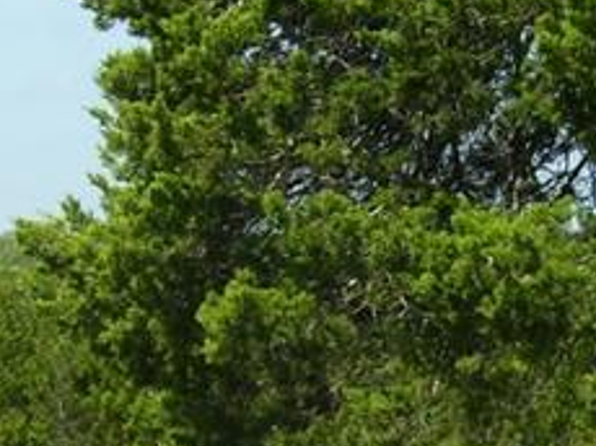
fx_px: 2838
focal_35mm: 165
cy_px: 423
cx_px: 285
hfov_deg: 12.0
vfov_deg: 8.9
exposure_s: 1/350
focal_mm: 6
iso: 80
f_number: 4.8
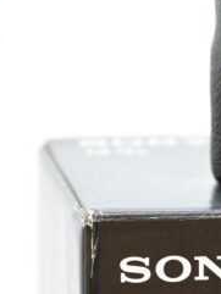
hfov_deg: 4.0
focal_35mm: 363
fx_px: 3087
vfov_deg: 5.4
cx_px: 453
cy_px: 265
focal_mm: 89
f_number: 4
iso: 1000
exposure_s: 1/250
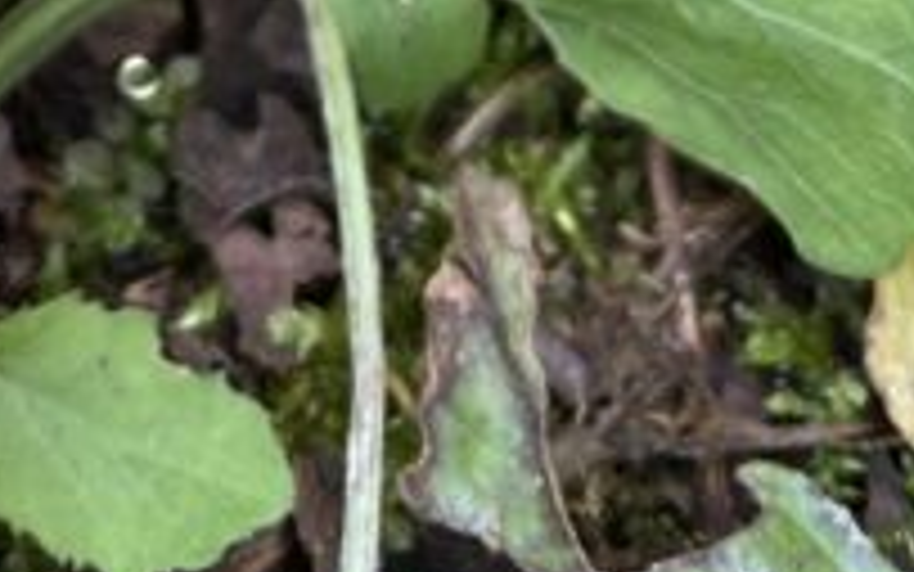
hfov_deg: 18.3
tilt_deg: -74.2
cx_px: 68
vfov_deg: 9.2
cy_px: -1173
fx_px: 2791
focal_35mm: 112
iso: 32
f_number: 1.6
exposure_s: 1/175
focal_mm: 4.2
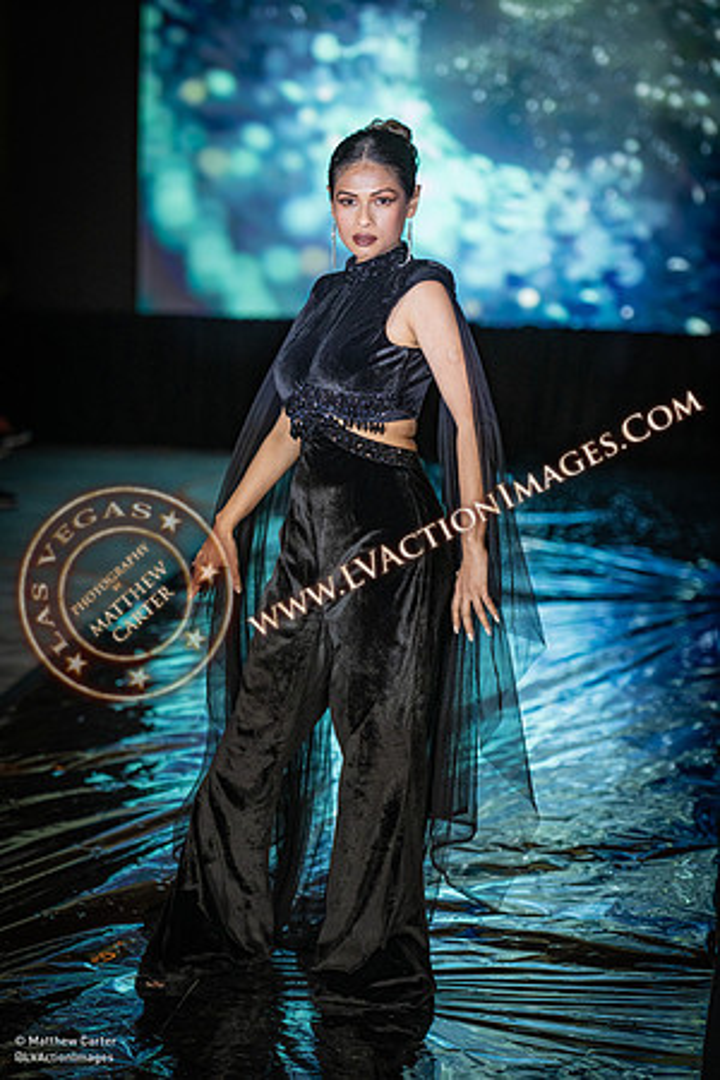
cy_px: 540
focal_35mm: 116
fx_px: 3480
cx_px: 360
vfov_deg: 17.6
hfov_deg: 11.8
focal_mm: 116
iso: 1600
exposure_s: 1/640
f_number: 2.8
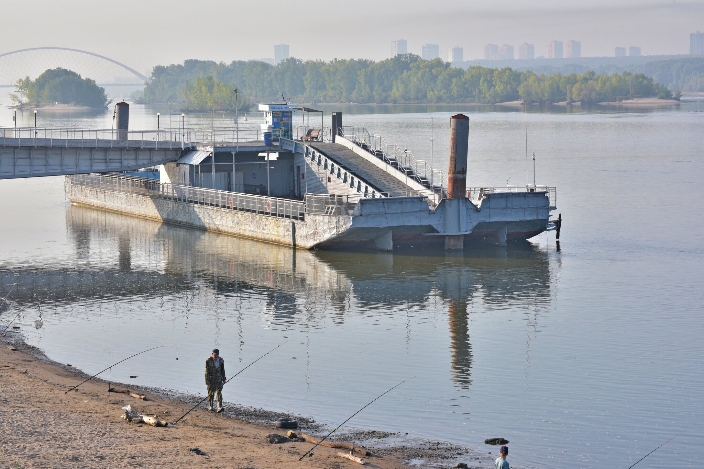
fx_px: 1995
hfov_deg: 20.0
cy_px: 234
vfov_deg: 13.4
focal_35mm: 102
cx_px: 352
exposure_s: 1/250
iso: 500
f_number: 16
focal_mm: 102
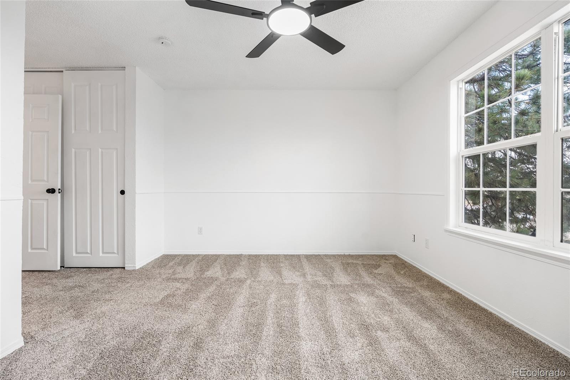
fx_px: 253
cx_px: 285
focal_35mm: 16
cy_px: 190
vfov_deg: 73.7
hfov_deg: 96.7
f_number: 8
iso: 200
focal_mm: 16
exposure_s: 1/3
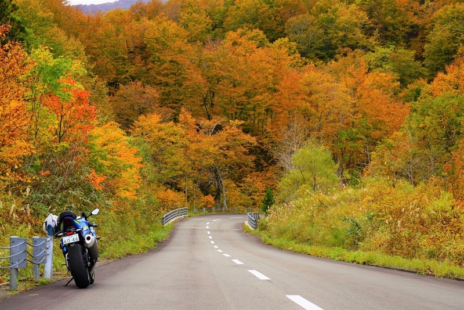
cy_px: 155
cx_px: 232
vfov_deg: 16.7
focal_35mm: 82
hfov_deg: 24.8
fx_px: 1057
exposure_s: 1/80
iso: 100
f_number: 9
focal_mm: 82
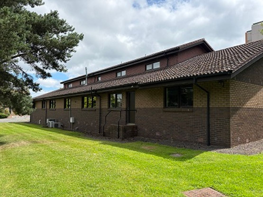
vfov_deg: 53.1
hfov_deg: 67.3
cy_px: 98
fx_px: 198
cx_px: 132
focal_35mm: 26
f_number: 1.6
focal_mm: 5.96
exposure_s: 1/2747
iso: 64
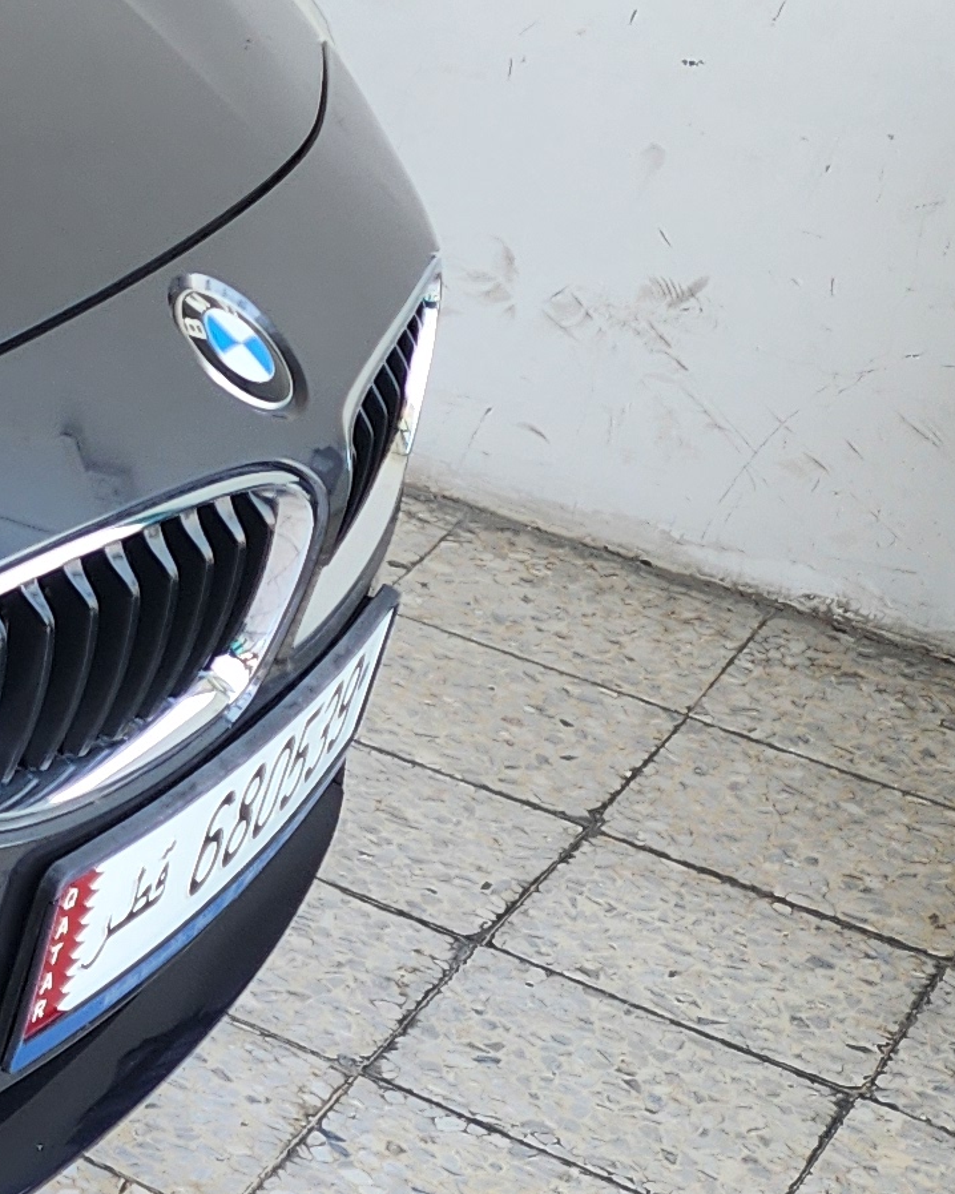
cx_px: -1456
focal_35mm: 100
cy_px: 270
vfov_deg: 19.0
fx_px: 3534
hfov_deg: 11.9
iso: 50
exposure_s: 1/180
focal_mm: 6.4
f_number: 1.8
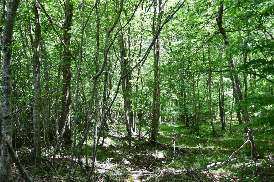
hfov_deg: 41.1
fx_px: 365
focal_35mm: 48
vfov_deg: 28.1
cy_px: 91
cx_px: 137
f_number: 4
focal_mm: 24
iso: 720
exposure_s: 1/250
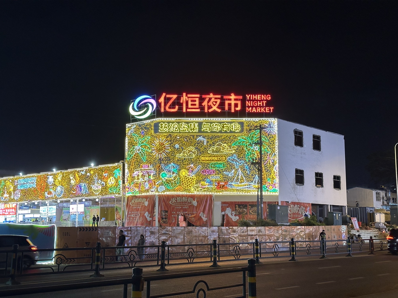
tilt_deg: +8.2
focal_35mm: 48
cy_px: 149
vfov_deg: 30.3
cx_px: 199
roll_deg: +0.3
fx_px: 552
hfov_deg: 39.7
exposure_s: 1/50
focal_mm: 6.86
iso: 160
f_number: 1.78
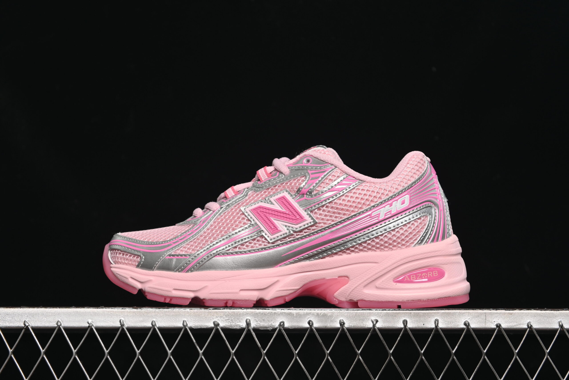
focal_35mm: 75
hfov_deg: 27.0
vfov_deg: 18.2
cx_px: 284
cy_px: 190
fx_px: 1185
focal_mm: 50
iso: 160
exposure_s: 1/60
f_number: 6.3
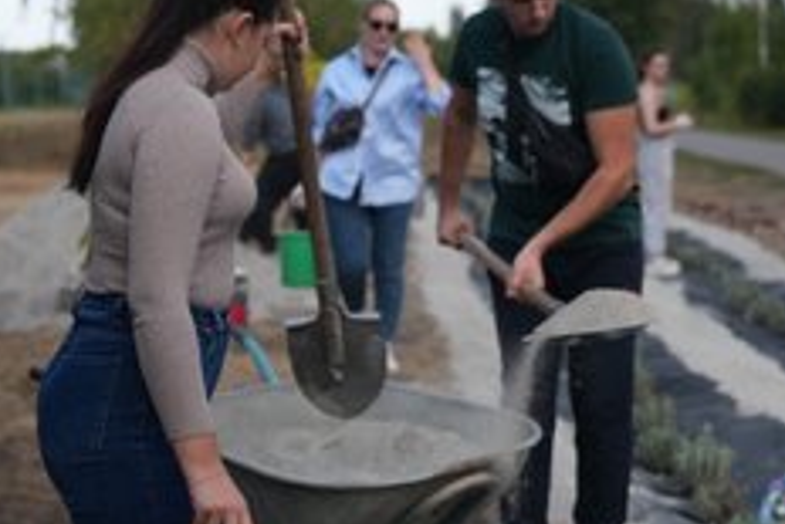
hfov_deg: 26.6
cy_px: 144
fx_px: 1658
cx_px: 325
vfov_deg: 17.9
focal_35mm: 76
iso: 2500
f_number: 2.8
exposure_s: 1/160
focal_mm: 44
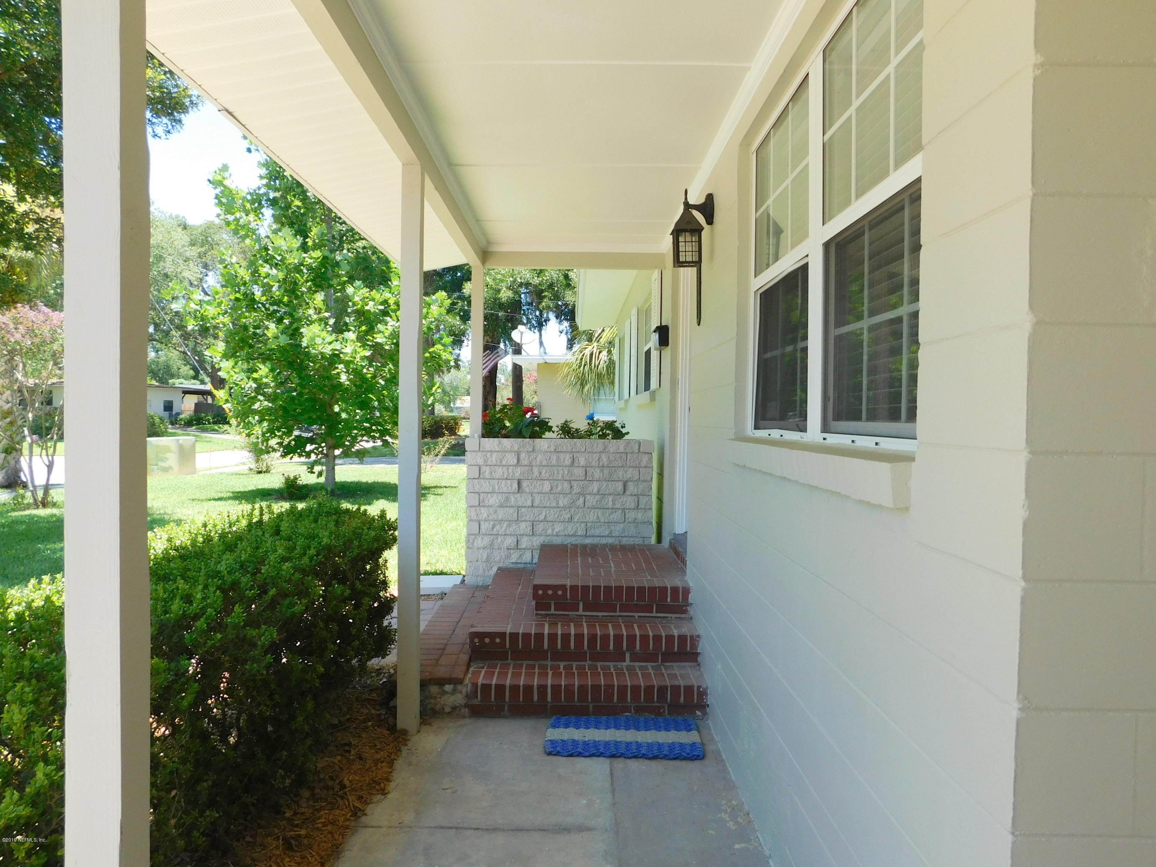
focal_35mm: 23
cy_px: 434
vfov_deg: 58.9
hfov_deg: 73.9
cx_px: 578
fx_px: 768
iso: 125
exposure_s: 1/400
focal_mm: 4
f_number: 3
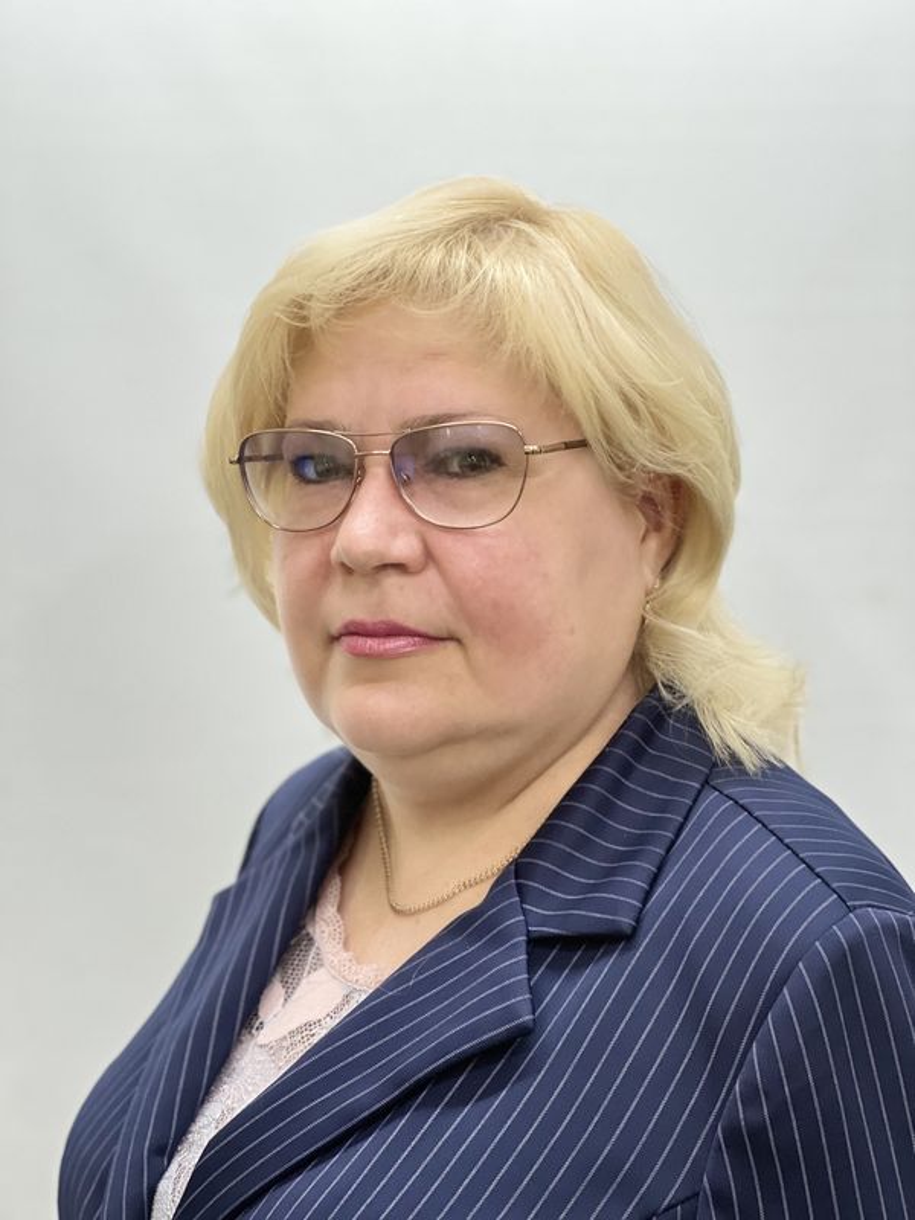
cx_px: 458
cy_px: 610
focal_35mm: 77
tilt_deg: -4.0
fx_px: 2714
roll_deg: +1.7
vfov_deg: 25.3
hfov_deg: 19.1
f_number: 2.8
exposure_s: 1/33
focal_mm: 9
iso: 250
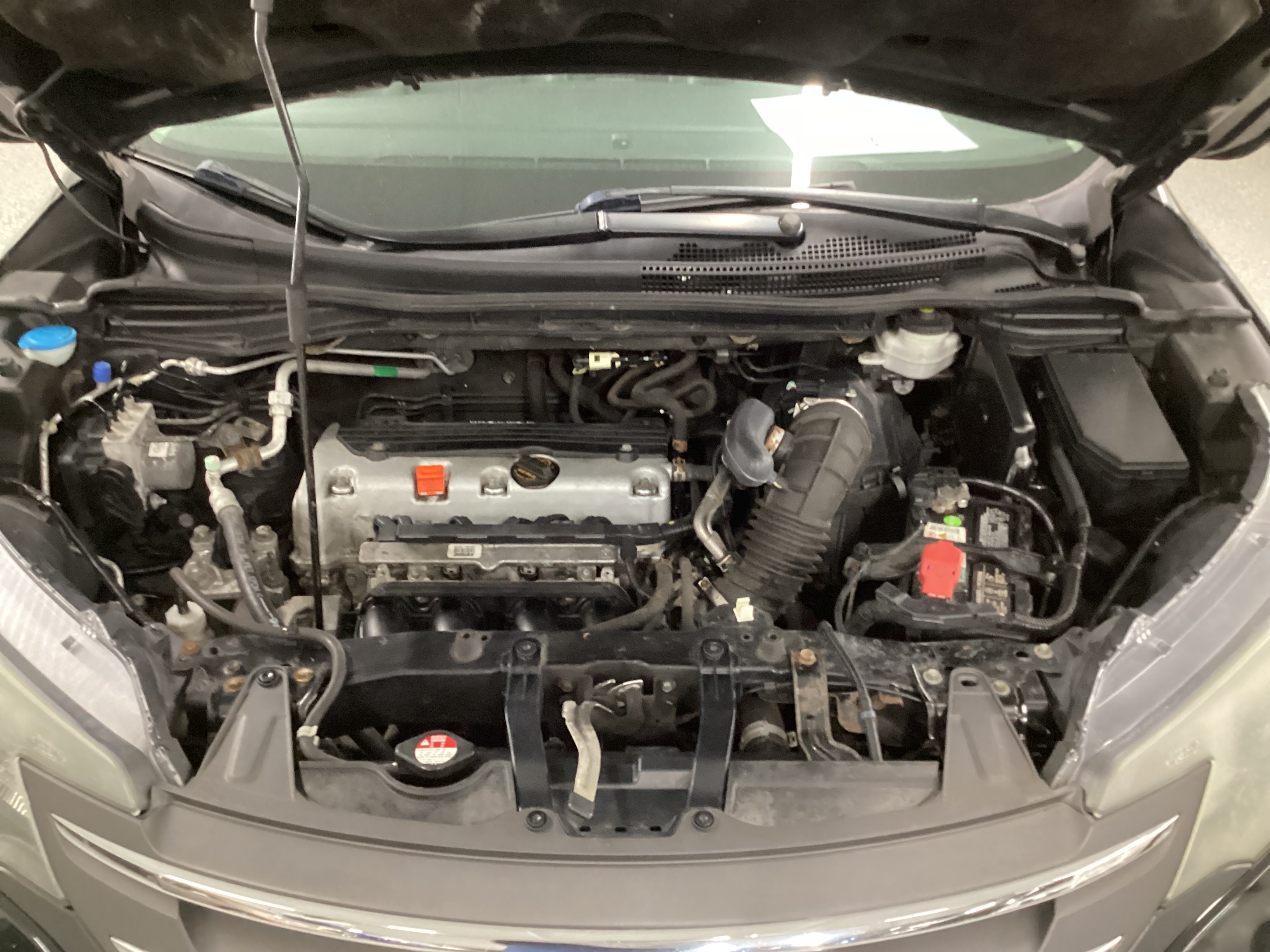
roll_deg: -0.5
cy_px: 476
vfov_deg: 45.4
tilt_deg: -34.8
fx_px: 1137
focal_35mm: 31
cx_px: 635
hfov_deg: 58.4
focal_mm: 3.3
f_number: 2.4
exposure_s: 1/25
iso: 640
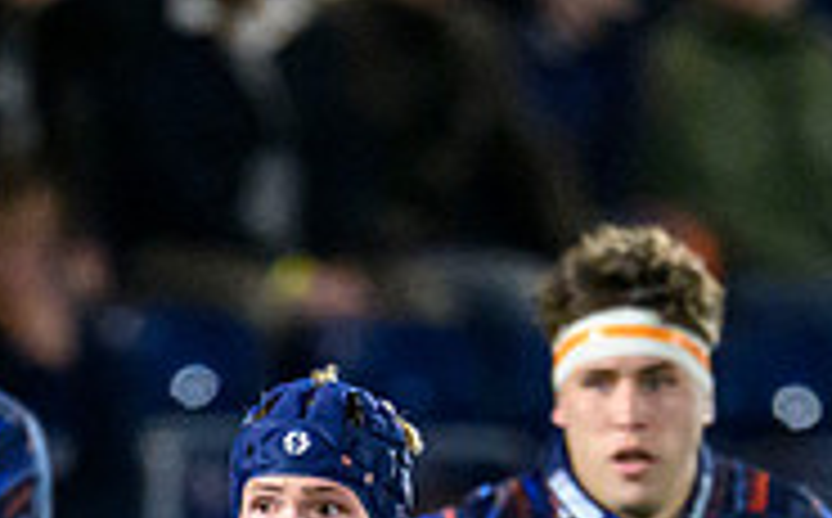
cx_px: 635
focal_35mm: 2851
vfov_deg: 0.5
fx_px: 64548
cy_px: 1098
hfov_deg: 0.7
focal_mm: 560
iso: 10000
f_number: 4
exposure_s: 1/1000
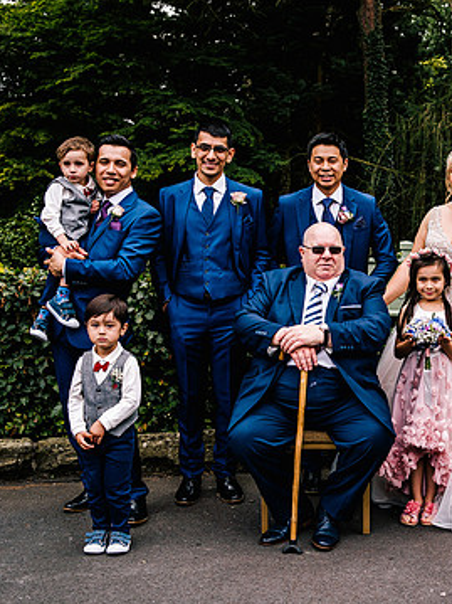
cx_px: 408
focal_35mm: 55
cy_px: 324
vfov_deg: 34.9
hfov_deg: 25.7
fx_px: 958
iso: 160
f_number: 4
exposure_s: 1/500
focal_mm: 35
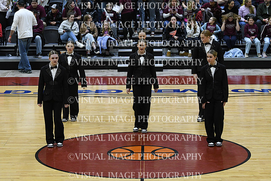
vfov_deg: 9.9
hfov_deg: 14.9
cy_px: 90
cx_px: 136
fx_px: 1039
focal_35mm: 138
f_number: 4
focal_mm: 92
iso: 2500
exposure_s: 1/250
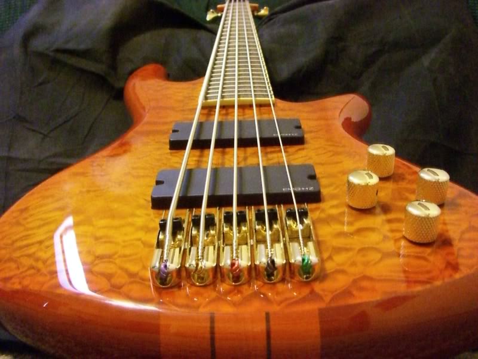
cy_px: 180
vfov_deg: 37.7
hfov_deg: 49.0
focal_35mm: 38
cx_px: 239
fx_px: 525
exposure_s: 1/60
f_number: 2.7
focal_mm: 6.2
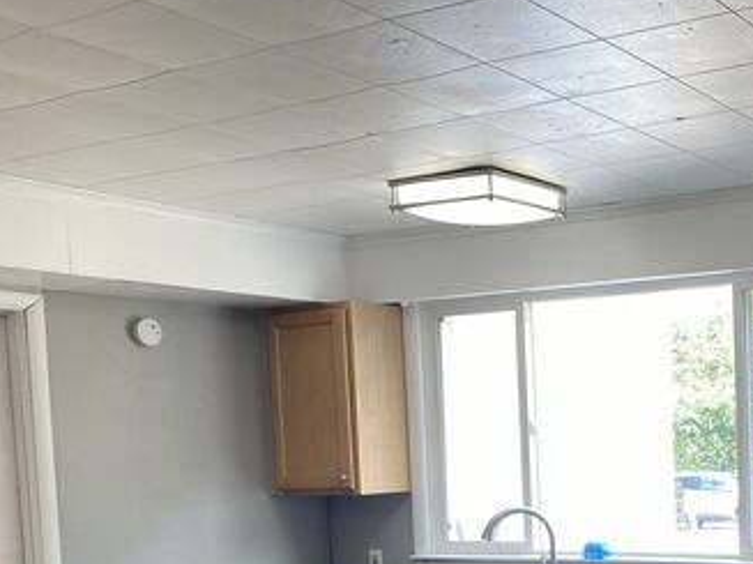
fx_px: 1152
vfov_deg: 26.6
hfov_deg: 33.3
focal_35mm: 53
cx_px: 745
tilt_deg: -0.5
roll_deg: +1.5
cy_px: 504
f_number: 1.8
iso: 40
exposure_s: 1/120
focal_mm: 4.25
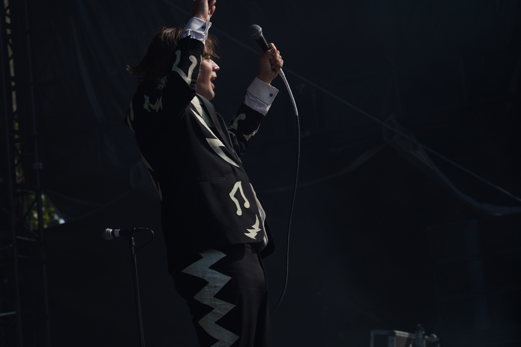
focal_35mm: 139
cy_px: 147
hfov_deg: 14.7
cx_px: 195
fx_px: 2012
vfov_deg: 9.9
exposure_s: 1/500
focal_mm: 105
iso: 100
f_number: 8
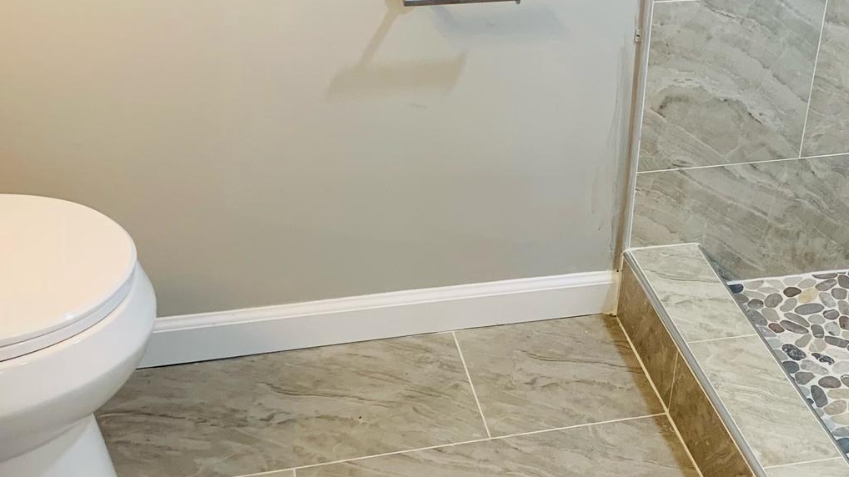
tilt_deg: -32.1
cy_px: 265
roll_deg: -4.8
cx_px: 572
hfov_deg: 36.2
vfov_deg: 21.1
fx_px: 1283
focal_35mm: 57
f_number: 1.8
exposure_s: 1/60
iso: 80
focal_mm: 4.25
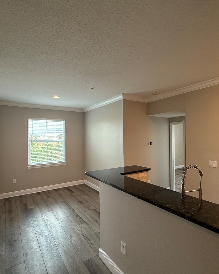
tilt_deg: +0.6
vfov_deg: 83.3
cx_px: 99
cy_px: 138
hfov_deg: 70.7
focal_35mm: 19
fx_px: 154
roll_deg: +0.9
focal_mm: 2.22
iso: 200
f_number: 2.2
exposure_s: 1/120
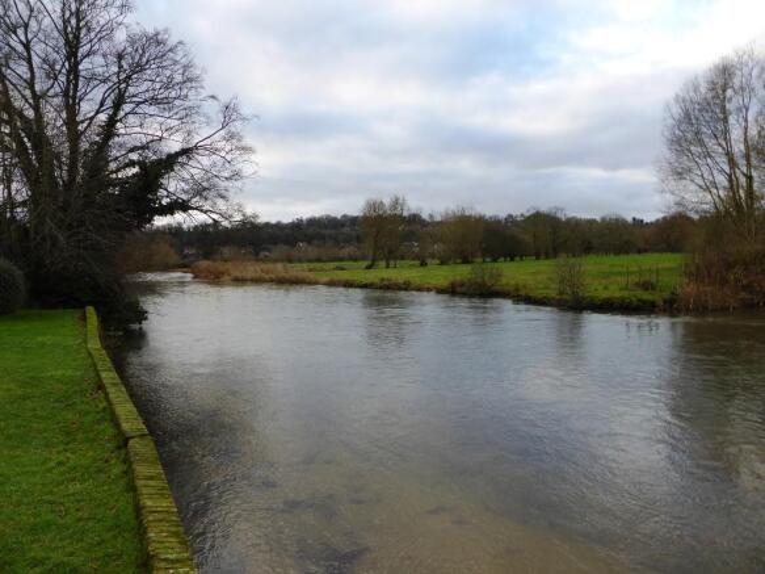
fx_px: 530
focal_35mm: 24
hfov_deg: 71.6
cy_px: 287
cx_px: 382
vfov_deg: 56.8
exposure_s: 1/200
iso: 100
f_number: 3.3
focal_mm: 4.3
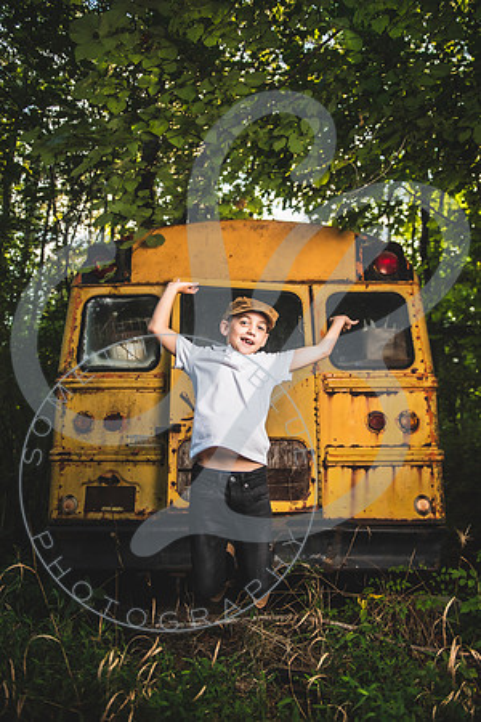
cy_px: 361
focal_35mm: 26
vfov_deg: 69.4
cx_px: 240
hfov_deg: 49.6
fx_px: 521
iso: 100
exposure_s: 1/160
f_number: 2.8
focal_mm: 26
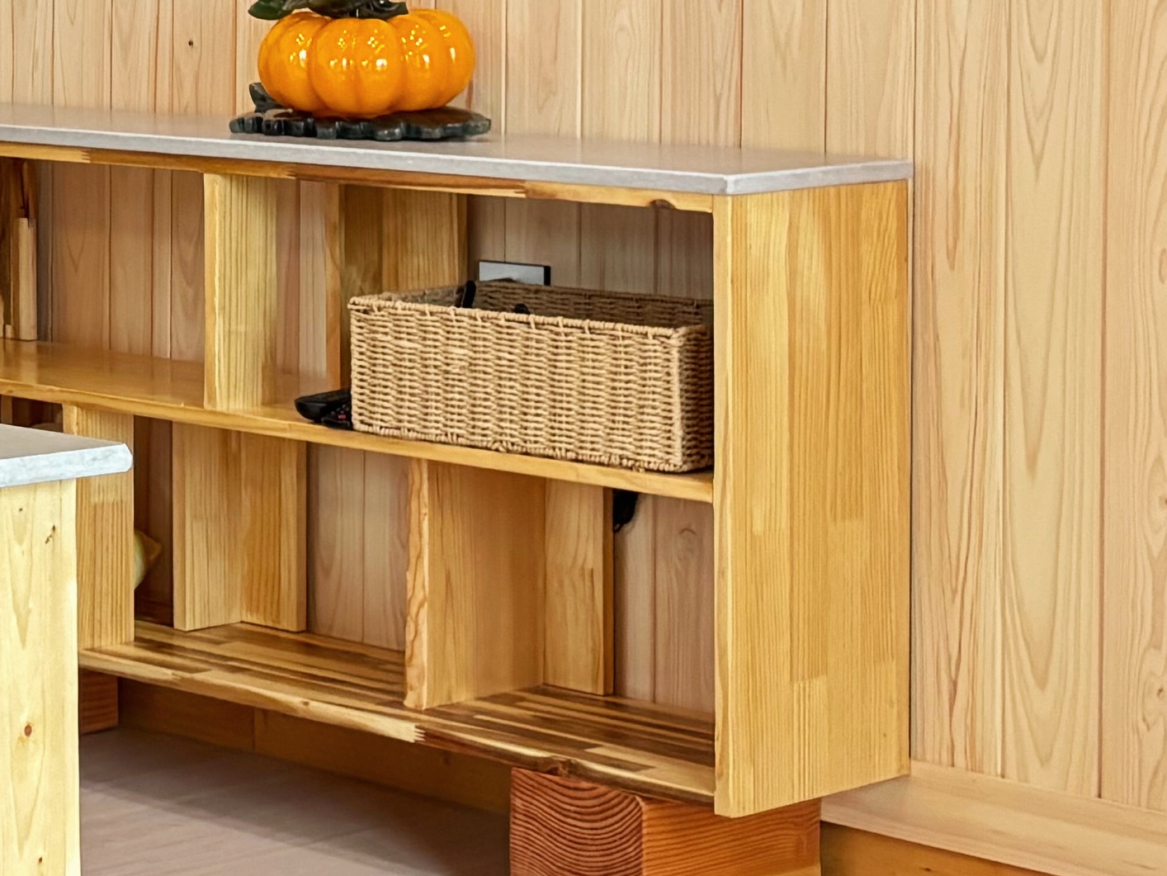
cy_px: -21
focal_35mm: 105
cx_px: -850
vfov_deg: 13.9
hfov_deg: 16.2
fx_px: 3540
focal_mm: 5.96
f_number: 1.6
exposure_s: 1/60
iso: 320
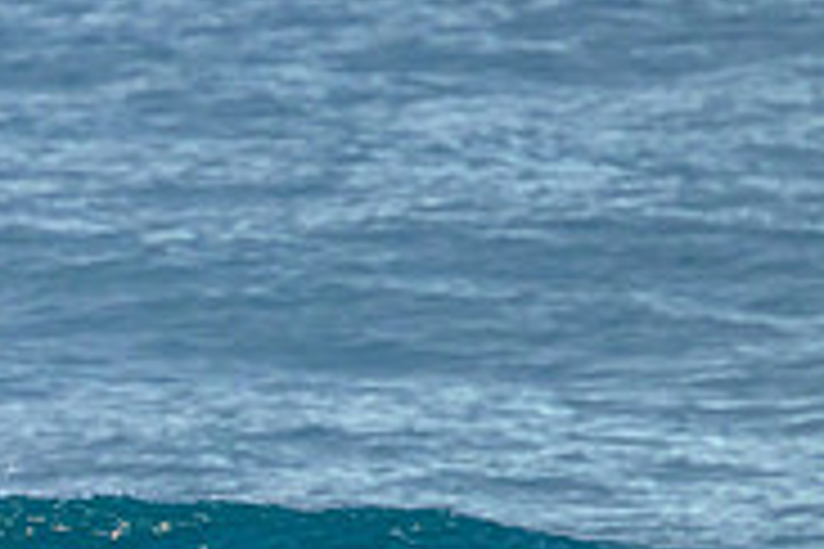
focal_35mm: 2221
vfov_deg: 0.6
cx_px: -477
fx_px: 50832
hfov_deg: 0.9
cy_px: 745
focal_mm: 700
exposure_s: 1/1600
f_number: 11
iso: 4500
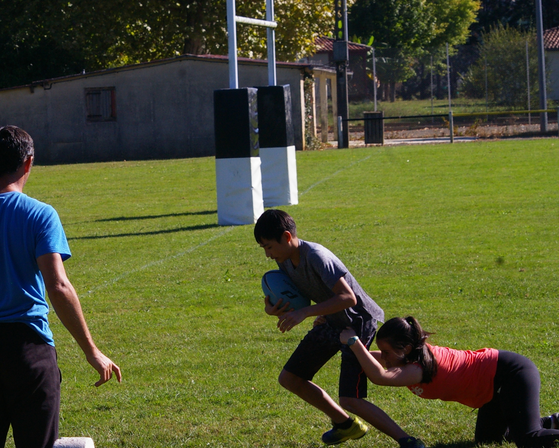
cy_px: 290
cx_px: 136
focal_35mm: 170
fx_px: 2813
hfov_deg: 11.3
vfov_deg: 9.1
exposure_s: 1/350
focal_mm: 70
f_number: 11
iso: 400
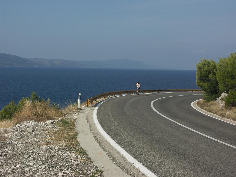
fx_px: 477
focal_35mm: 70
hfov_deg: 27.8
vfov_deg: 21.0
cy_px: 88
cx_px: 118
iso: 64
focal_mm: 17.93
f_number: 8
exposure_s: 1/400
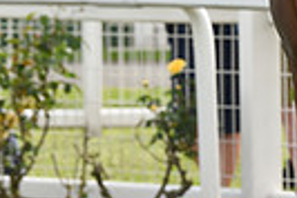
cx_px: 621
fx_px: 5220
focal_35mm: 632
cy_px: 77
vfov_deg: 2.2
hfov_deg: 3.2
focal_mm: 145
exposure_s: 1/1000
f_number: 5.6
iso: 400
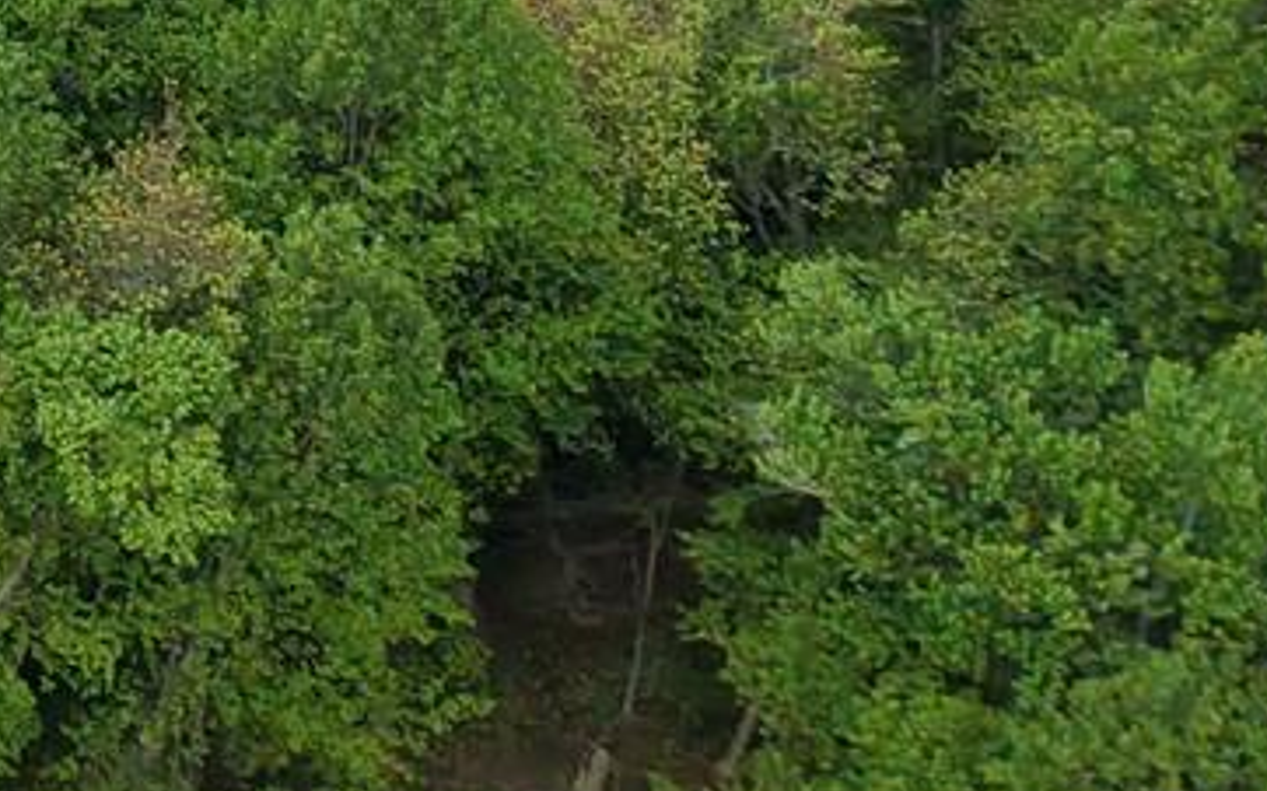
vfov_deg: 7.7
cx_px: -2152
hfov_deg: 11.1
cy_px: -1740
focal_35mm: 144
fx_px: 4971
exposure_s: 1/1250
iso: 100
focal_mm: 8.67
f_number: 1.8
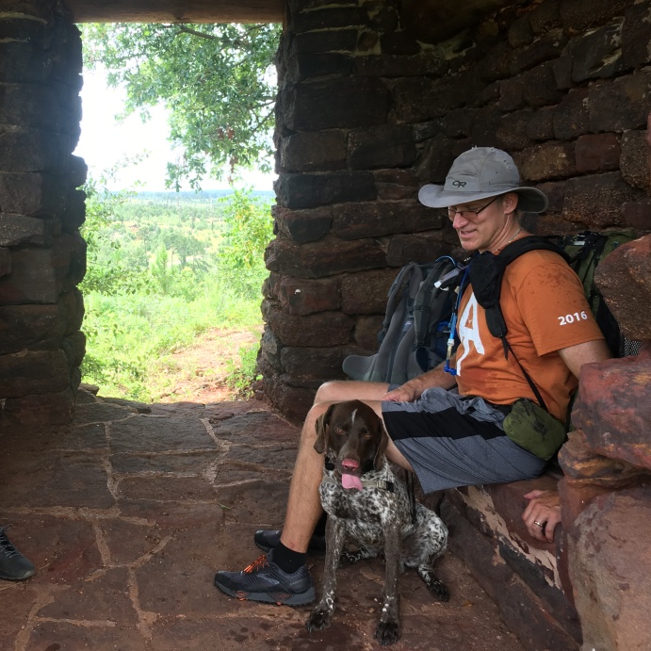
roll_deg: -0.7
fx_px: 809
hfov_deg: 42.9
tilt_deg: -6.3
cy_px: 295
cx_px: 188
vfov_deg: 43.8
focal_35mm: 38
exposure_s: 1/120
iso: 25
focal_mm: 4.15
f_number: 2.2
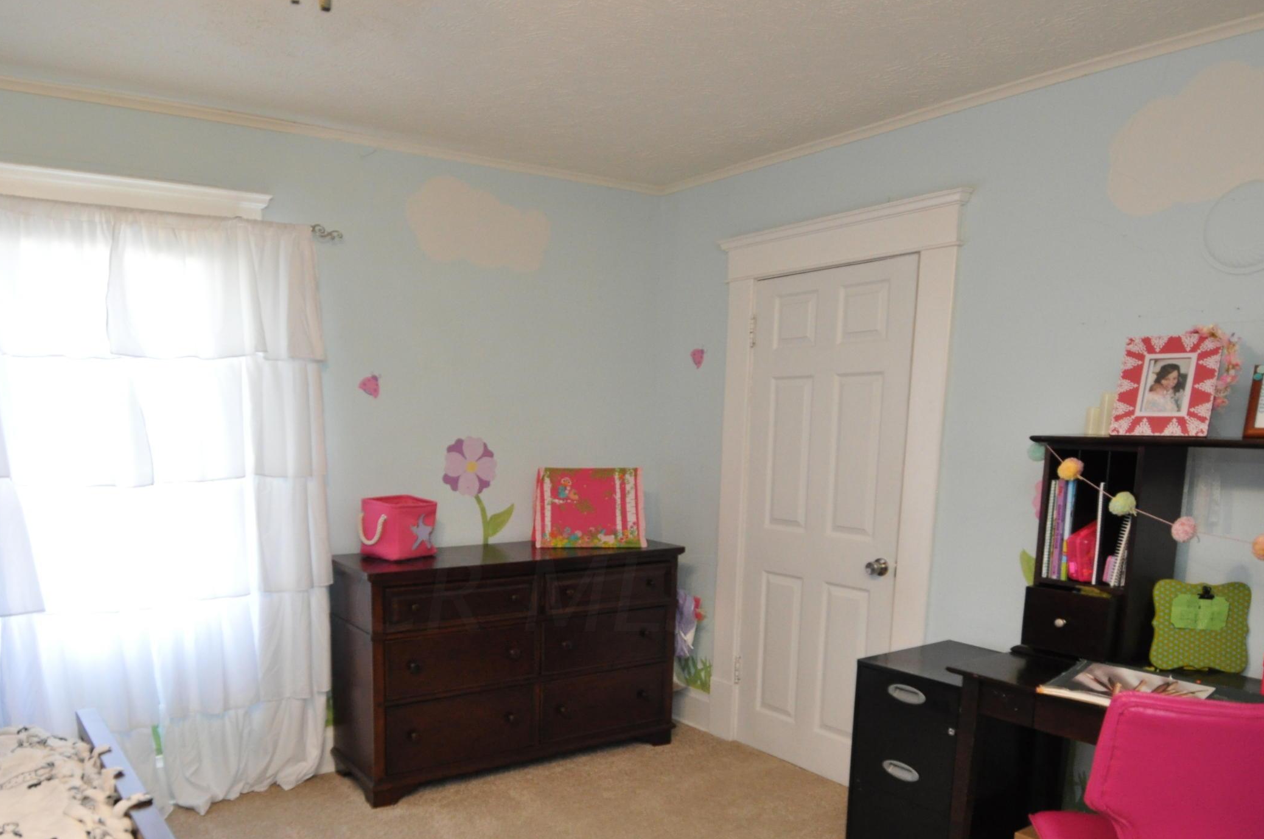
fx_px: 912
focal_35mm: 26
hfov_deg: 69.1
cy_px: 594
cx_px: 536
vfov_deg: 48.1
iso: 1000
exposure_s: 1/60
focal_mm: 12
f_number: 4
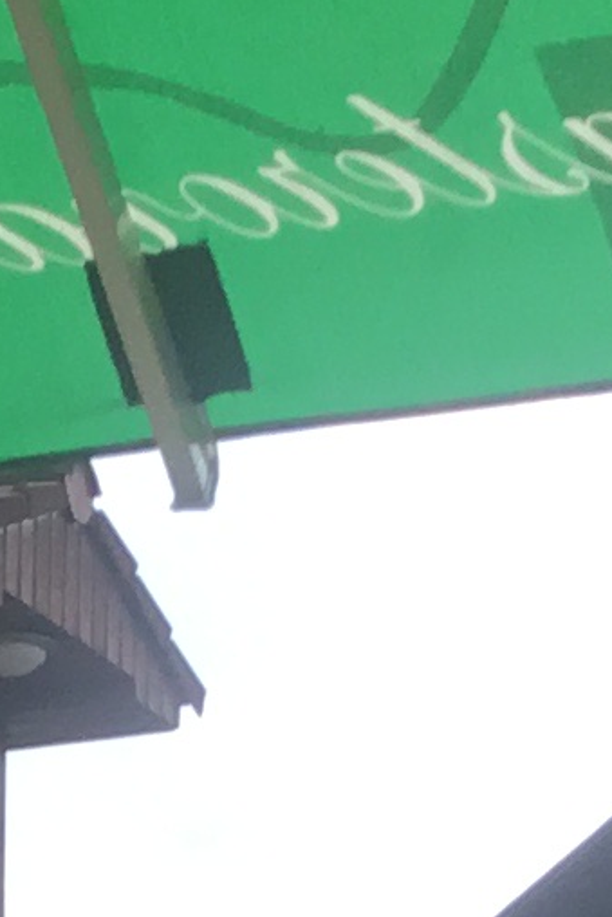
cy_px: 2144
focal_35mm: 207
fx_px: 5274
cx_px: -330
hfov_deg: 6.5
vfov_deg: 9.0
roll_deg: +1.3
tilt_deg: +1.0
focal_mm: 3.3
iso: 25
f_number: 2.4
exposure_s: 1/895
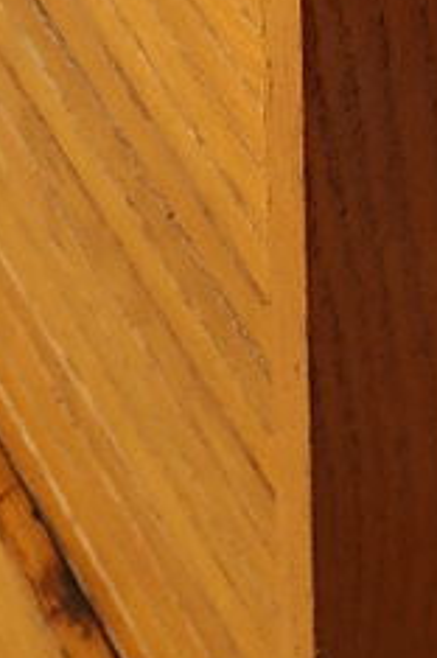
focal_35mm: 221
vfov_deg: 8.4
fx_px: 4036
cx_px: 1056
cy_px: -1008
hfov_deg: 5.9
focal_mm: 20
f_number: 5.6
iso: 400
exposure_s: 1/30
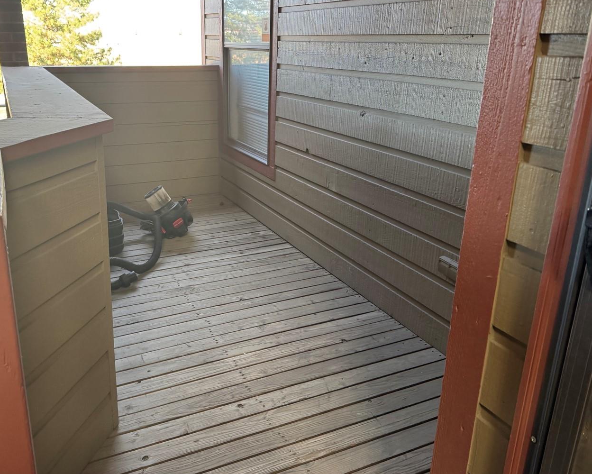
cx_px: 236
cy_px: 218
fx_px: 526
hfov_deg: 58.3
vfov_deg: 48.5
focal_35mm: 30
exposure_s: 1/121
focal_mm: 6.76
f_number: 1.78
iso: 200
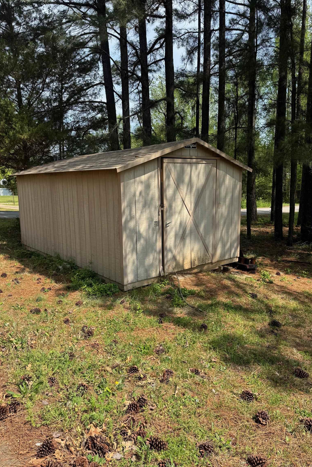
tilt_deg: -10.1
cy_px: 234
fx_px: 325
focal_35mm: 25
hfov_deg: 51.3
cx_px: 154
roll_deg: +1.3
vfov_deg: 71.5
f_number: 1.78
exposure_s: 1/2105
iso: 80
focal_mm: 6.76
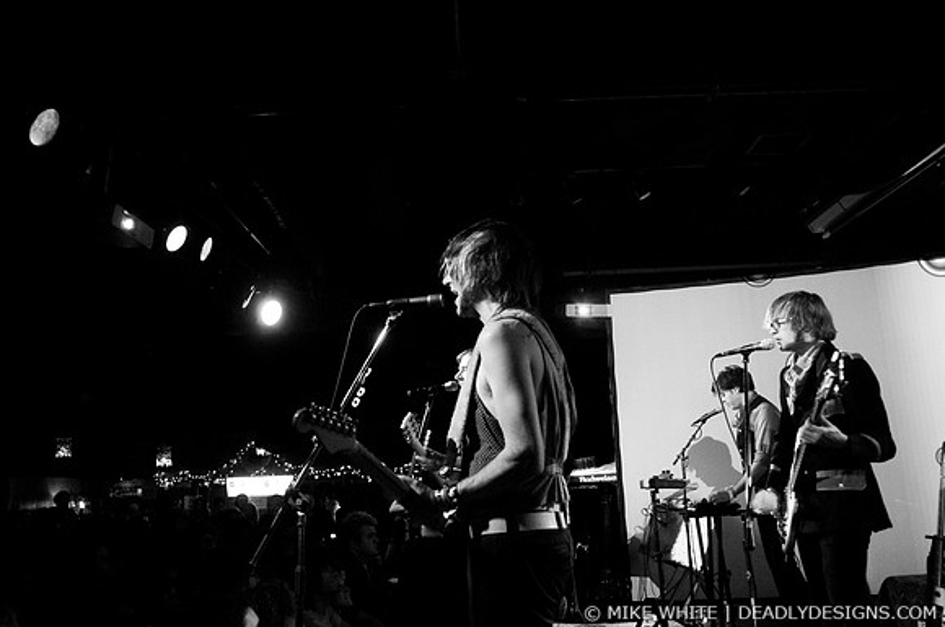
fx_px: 786
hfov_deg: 62.0
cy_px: 314
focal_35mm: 30
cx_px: 472
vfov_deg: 43.5
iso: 1250
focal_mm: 20
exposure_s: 1/80
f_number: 2.8
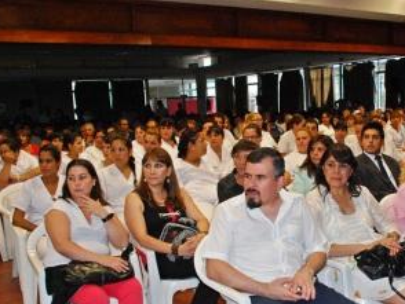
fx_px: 515
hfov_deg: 42.6
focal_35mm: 44
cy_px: 205
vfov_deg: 32.6
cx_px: 251
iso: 800
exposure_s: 1/60
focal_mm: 20
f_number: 5
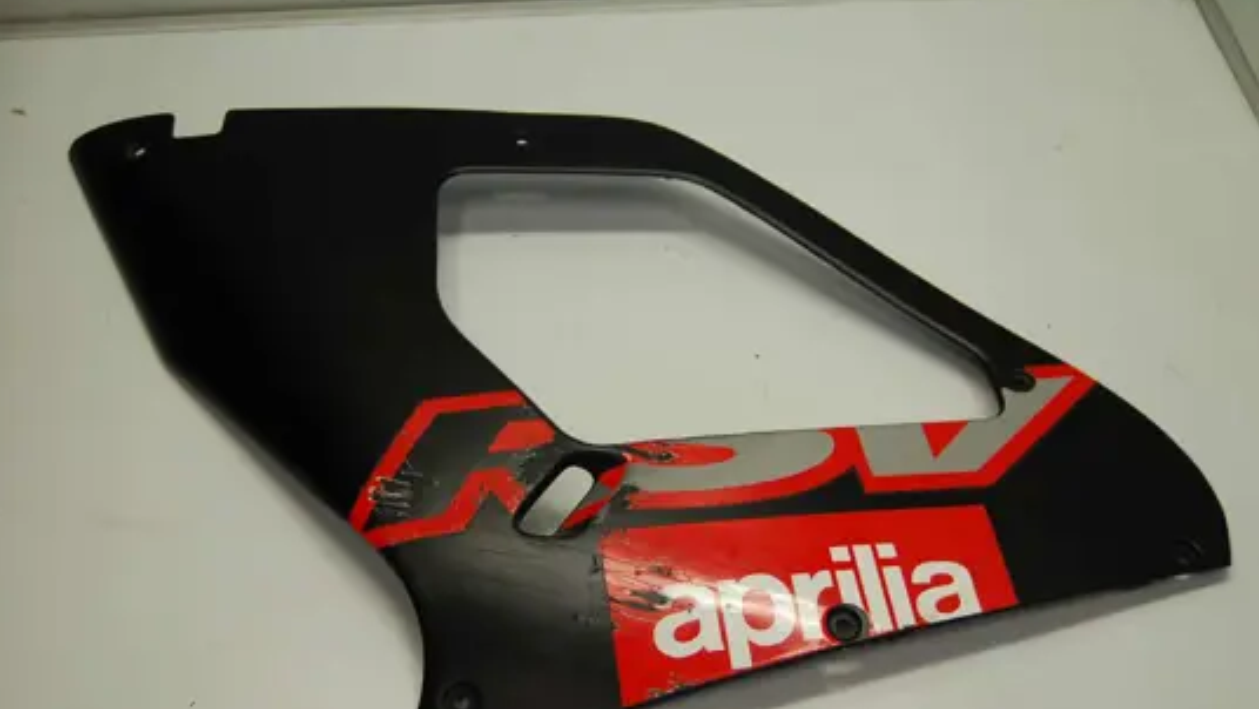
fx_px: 1803
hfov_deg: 38.5
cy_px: 397
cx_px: 628
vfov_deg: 22.2
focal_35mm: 54
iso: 400
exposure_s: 1/60
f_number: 4.5
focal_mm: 34
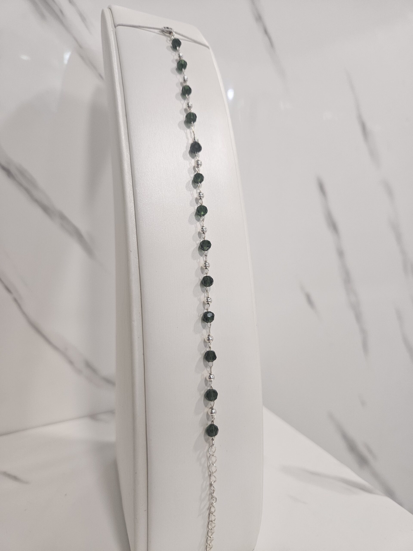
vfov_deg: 73.9
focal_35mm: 23
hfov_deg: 58.9
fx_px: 366
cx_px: 206
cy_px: 276
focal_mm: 5.4
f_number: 1.8
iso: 160
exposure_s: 1/100
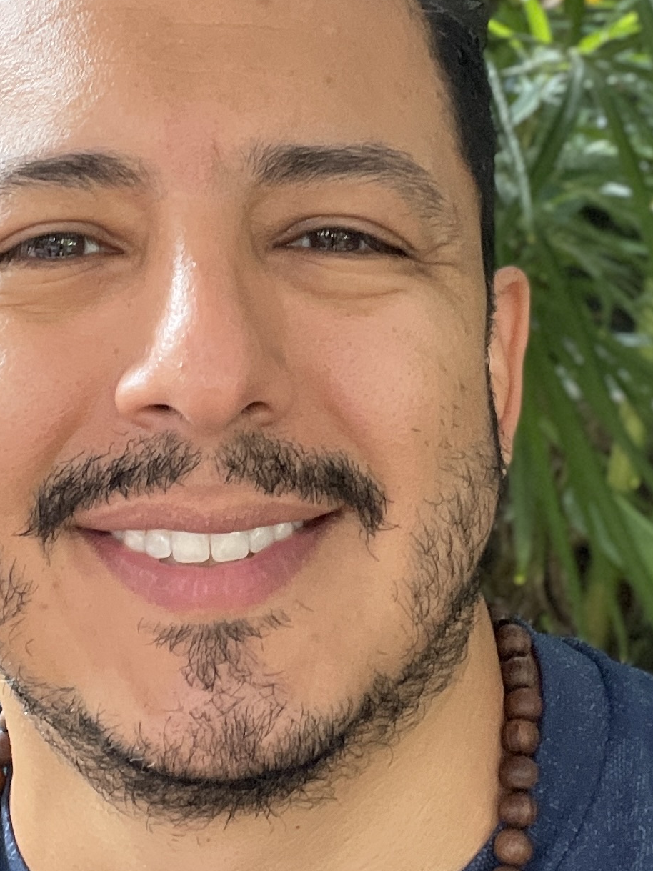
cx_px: 249
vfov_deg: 25.6
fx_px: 1912
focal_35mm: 76
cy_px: 316
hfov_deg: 19.4
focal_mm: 2.71
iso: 400
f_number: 2.2
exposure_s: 1/59
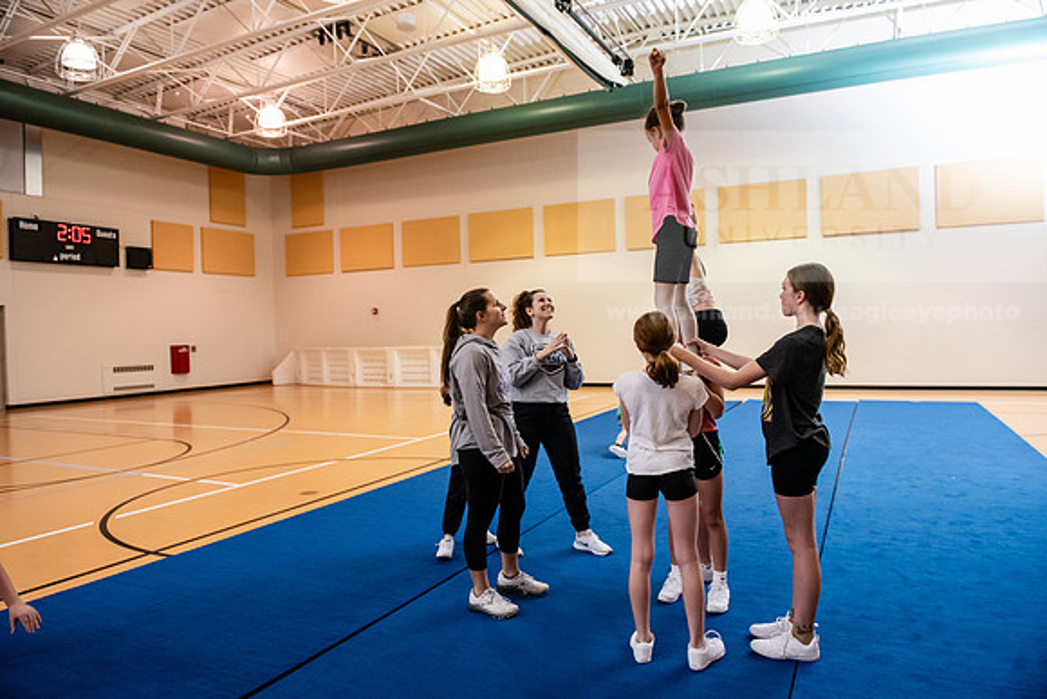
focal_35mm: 24
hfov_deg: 73.7
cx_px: 524
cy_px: 350
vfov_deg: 53.2
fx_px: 698
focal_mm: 24
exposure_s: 1/200
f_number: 4
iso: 3200
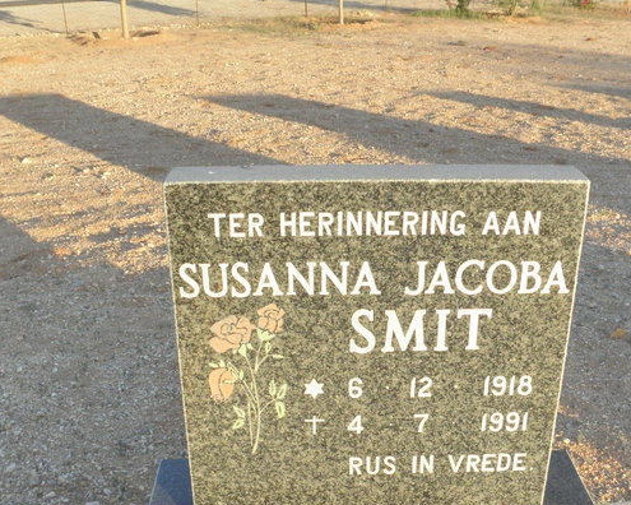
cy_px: 351
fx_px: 766
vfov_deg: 36.0
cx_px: 315
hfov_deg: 44.8
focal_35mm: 41
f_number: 6.3
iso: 200
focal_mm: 4.6
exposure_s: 1/160
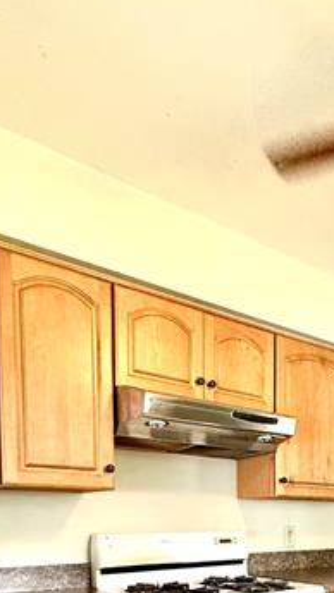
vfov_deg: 49.9
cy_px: 559
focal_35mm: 34
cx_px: 313
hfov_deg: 32.5
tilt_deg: -3.2
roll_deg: -0.5
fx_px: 535
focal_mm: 2.22
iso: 500
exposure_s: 1/60
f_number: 2.2
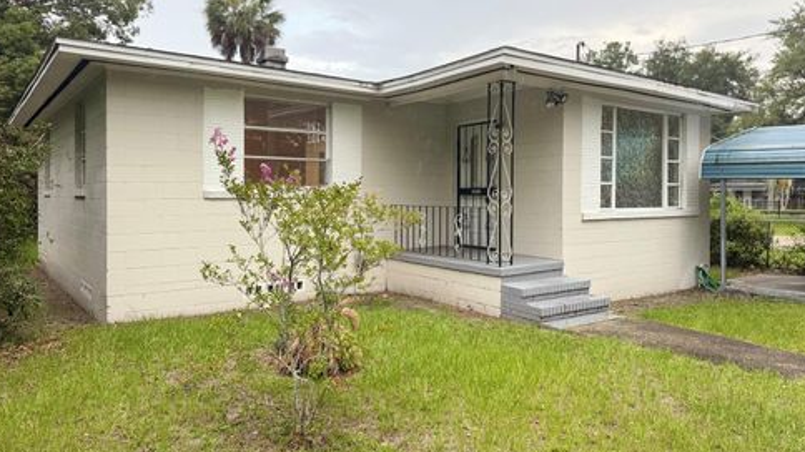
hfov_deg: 69.9
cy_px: 190
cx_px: 396
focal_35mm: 27
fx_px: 576
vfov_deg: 42.7
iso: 64
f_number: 1.78
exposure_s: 1/244
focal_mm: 6.76
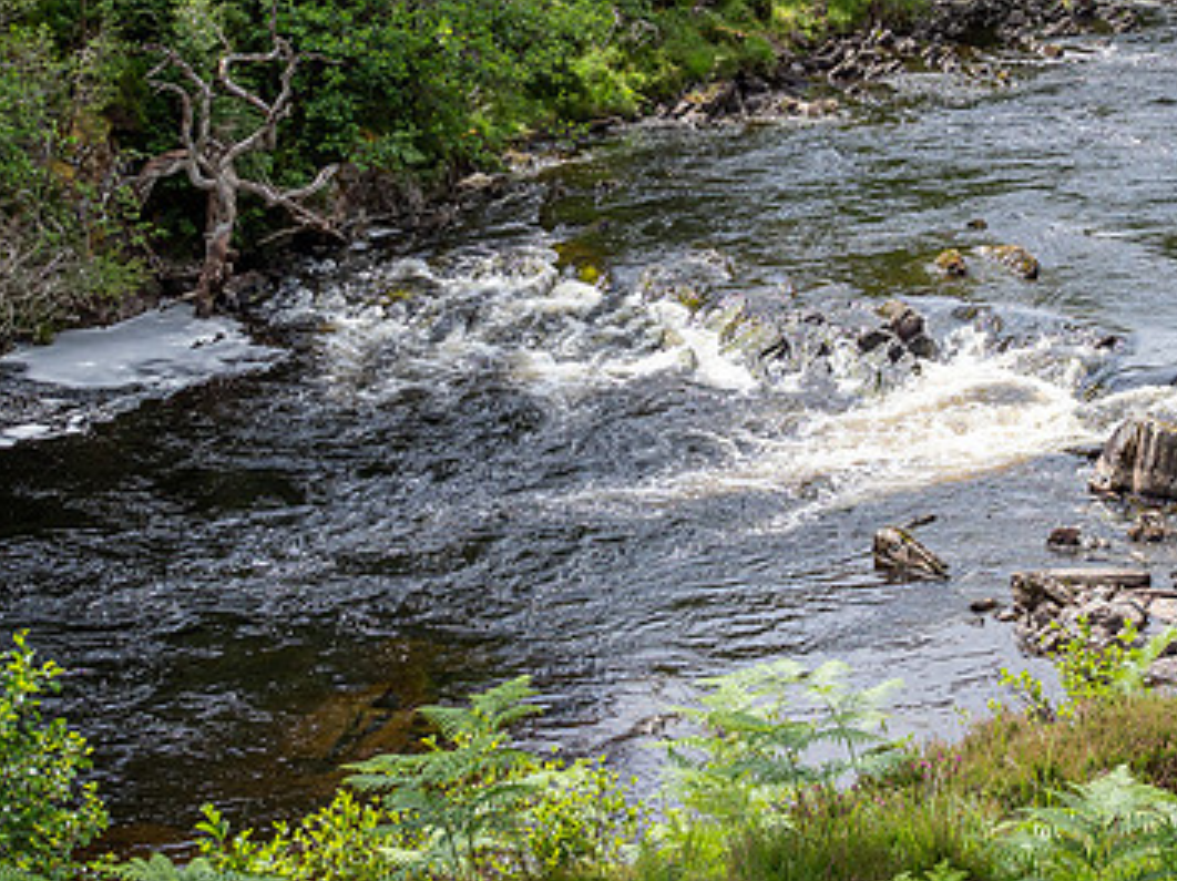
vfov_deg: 17.9
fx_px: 2786
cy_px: 337
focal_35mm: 82
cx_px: 891
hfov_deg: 23.6
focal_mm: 25
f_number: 7.1
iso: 200
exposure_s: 1/250
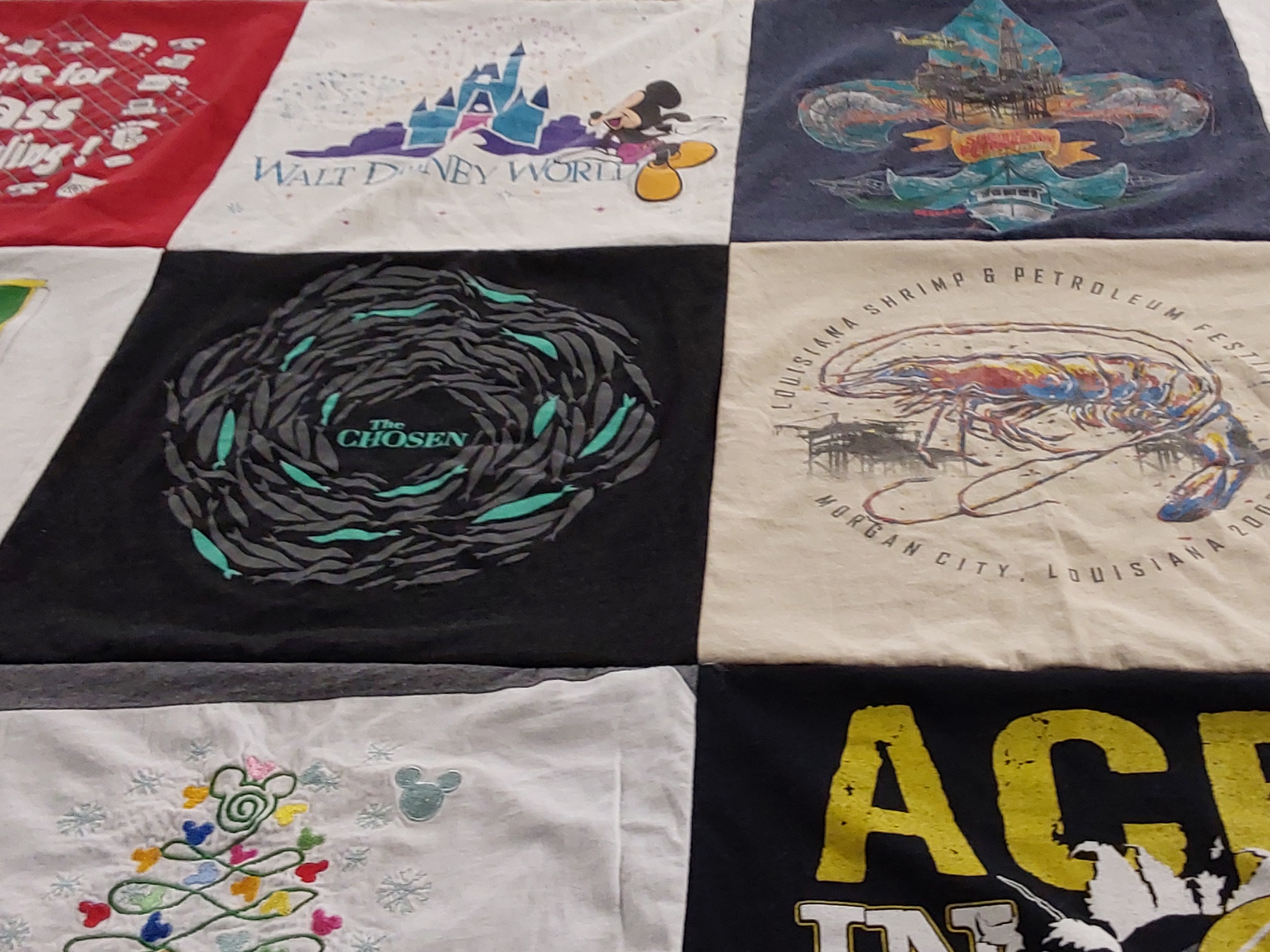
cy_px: 434
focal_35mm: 47
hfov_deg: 40.3
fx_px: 1724
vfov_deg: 30.9
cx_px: 767
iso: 100
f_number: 1.9
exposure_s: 1/60
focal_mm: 2.91
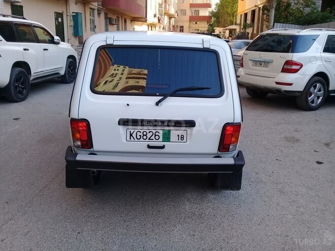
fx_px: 300
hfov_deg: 58.4
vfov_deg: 45.4
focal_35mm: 31
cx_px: 168
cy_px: 126
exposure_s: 1/245
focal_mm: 3.3
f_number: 2.2
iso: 50
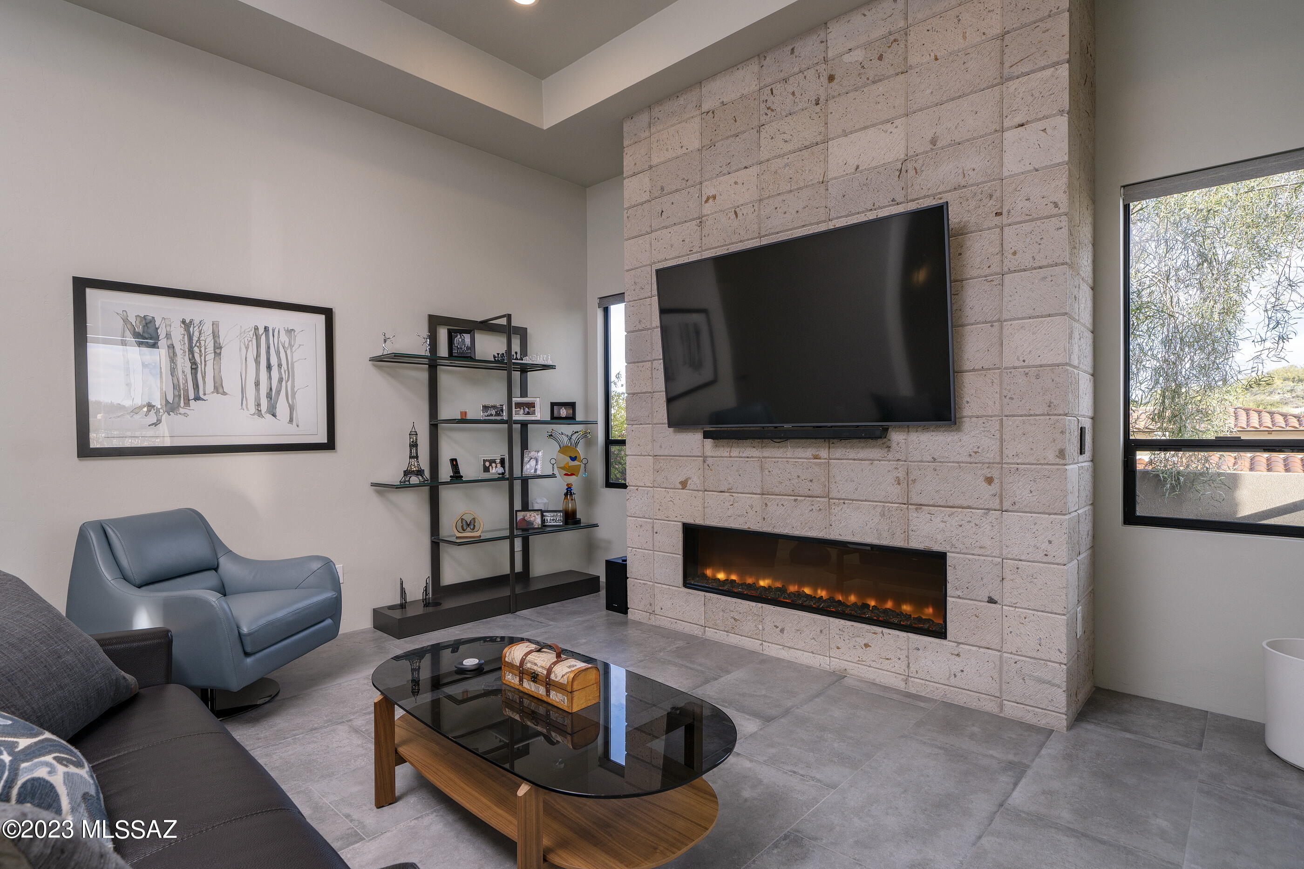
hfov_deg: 93.3
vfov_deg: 70.4
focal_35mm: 17
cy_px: 434
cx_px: 652
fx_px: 616
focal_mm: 17
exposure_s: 1/40
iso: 200
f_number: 7.1
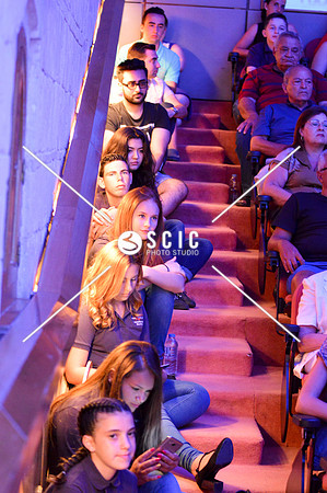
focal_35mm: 105
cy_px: 246
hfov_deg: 13.0
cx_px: 164
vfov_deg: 19.5
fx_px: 1434
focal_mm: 70
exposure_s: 1/40
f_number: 2.8
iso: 3200
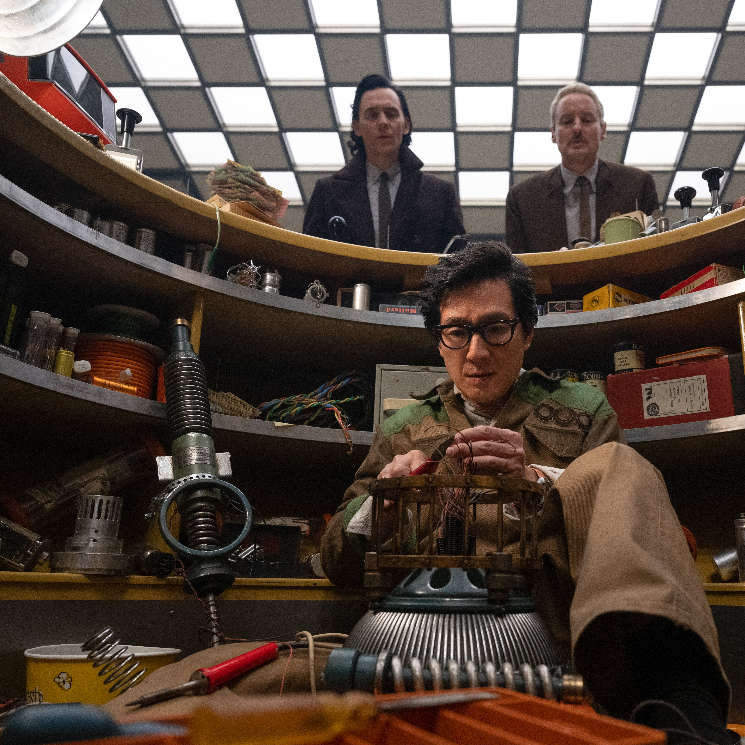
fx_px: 755
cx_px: 470
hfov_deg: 51.9
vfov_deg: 52.5
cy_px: 376
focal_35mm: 31
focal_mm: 24
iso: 3200
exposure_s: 1/200
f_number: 4.5
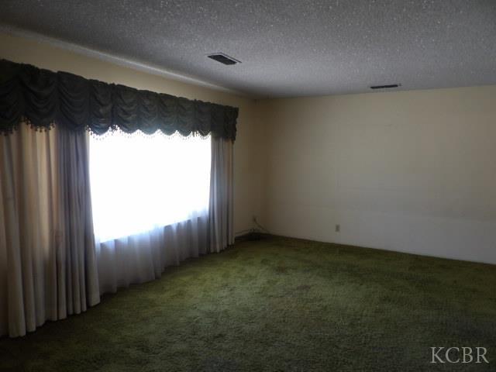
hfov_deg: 71.6
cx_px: 248
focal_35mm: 24
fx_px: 344
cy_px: 186
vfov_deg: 56.8
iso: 200
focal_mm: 4.3
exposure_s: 1/25
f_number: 2.8
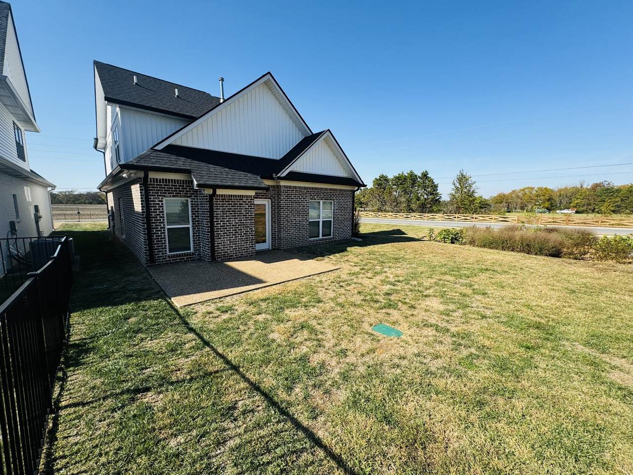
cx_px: 316
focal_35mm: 14
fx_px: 256
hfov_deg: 102.1
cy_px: 238
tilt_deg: -7.5
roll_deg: -0.3
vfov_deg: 85.7
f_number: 2.2
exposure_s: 1/1236
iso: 50
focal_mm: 2.22
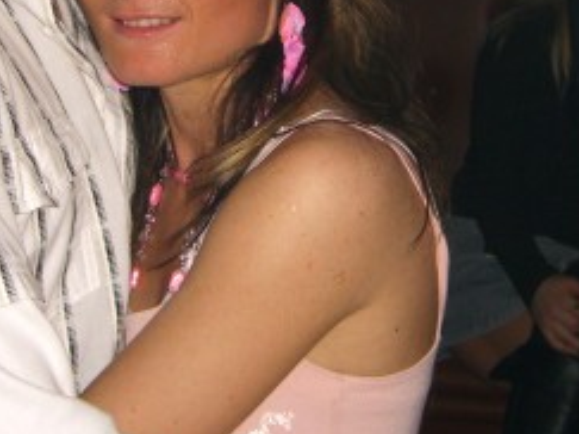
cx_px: 324
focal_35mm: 94
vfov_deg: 15.4
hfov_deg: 20.9
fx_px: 1572
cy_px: 7
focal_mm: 7.9
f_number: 2.8
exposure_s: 1/60
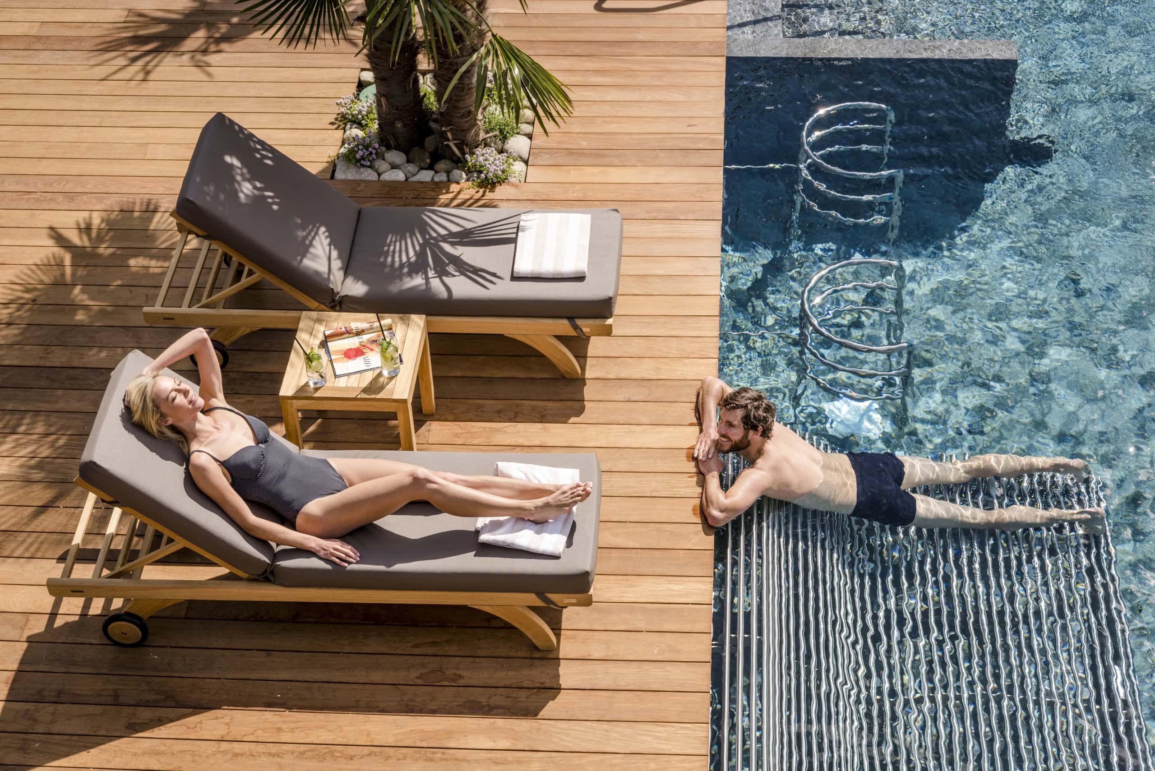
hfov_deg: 34.5
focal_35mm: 58
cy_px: 386
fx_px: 1861
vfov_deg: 23.4
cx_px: 578
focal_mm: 58
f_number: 13
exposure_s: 1/200
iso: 160
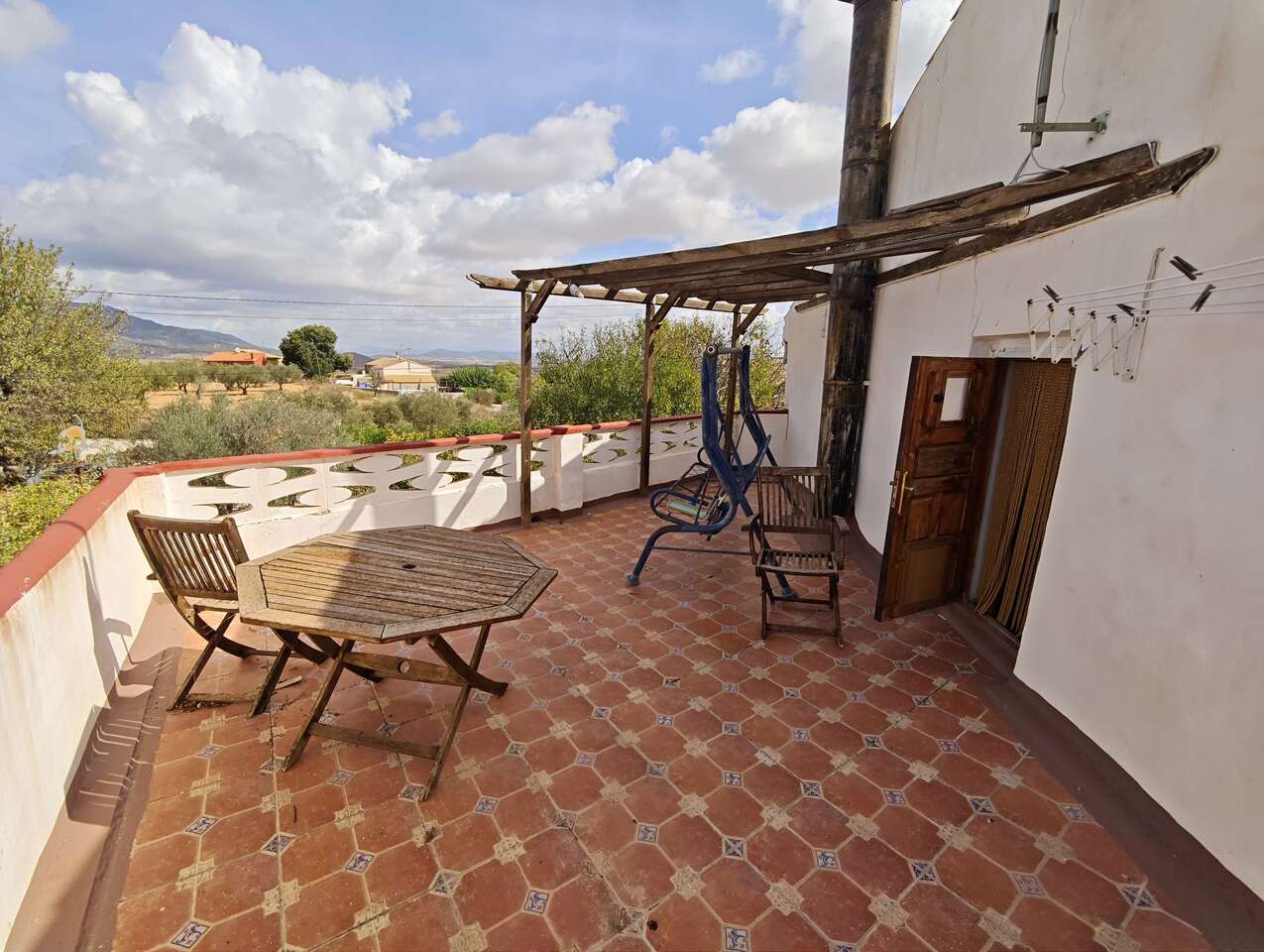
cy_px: 476
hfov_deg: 102.0
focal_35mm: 14
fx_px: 512
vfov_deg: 85.8
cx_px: 632
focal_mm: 2.16
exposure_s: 1/772
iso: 50
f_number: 2.2
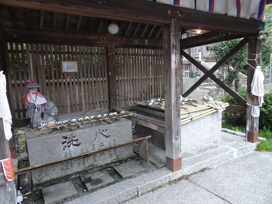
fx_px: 189
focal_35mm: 24
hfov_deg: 71.6
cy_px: 102
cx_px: 136
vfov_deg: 56.8
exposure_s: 1/13
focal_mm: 4.1
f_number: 3.5
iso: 800
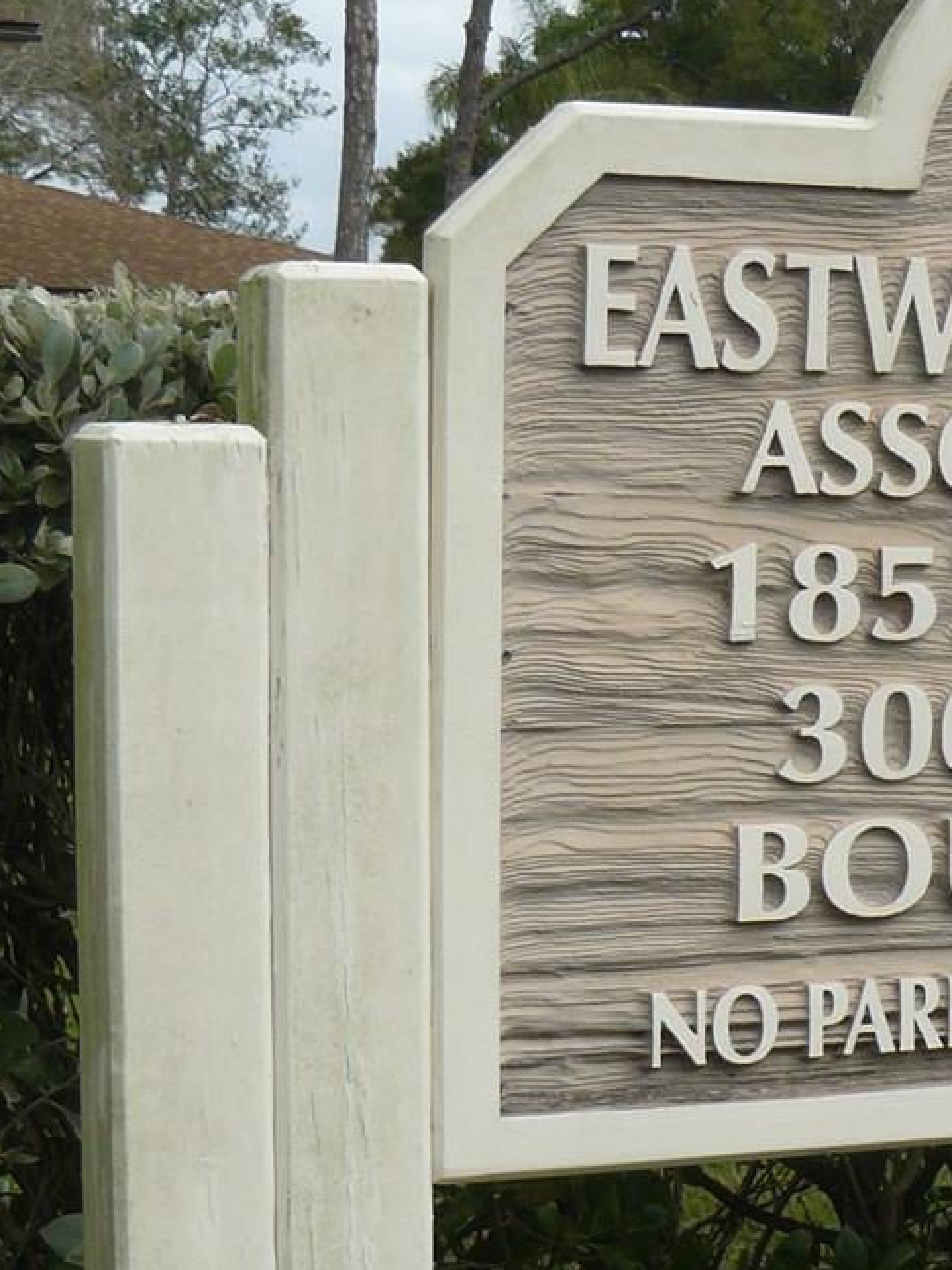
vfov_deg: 22.0
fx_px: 3265
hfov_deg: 16.2
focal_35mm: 89
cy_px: 791
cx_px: 962
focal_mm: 6
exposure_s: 1/320
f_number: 5.6
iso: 100
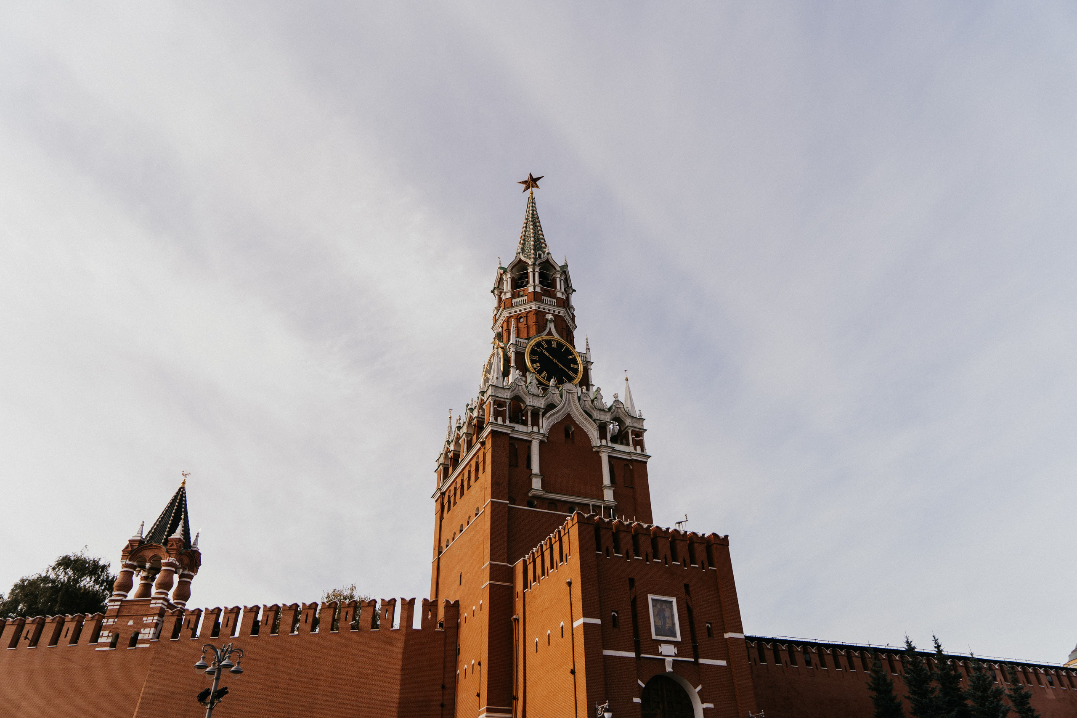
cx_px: 538
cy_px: 359
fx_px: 718
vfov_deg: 53.1
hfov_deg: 73.7
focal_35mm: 24
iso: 100
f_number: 4
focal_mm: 24
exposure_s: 1/320
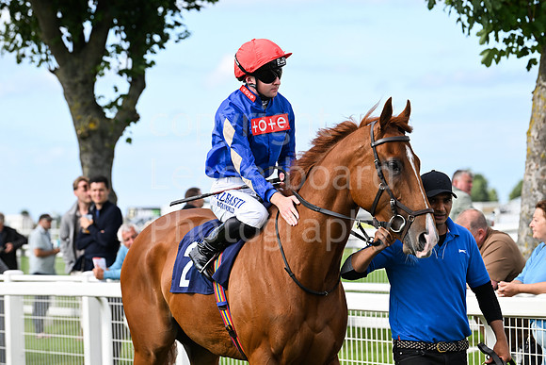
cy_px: 182
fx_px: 2579
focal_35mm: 170
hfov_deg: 12.1
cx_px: 273
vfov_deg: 8.1
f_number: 5.6
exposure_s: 1/1600
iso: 500
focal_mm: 170
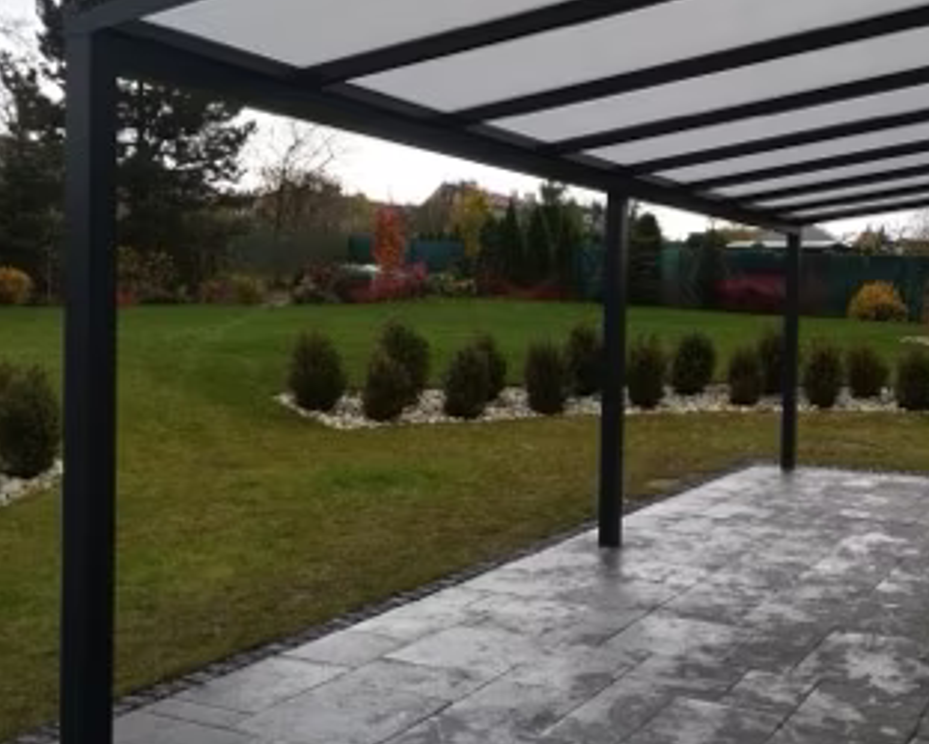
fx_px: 1073
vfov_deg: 38.2
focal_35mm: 39
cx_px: 607
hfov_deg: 46.2
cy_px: 339
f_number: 2.2
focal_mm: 3.83
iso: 50
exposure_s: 1/100
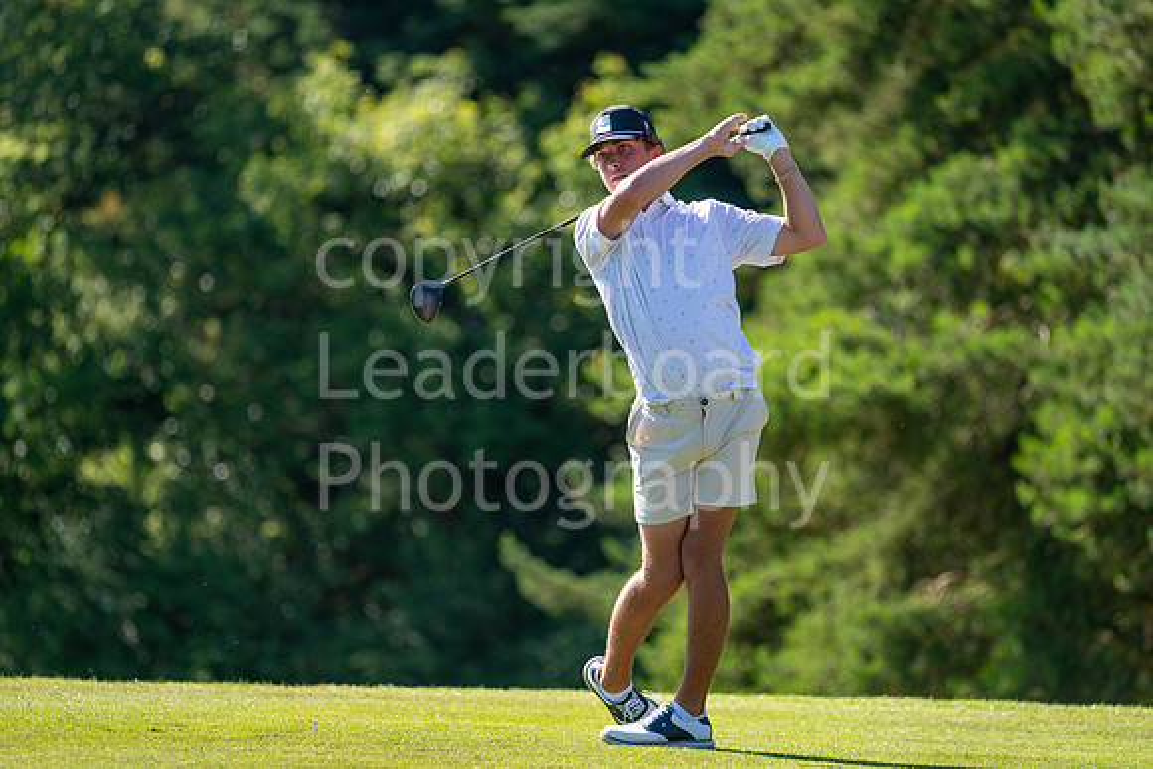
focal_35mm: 300
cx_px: 576
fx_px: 9610
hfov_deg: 6.9
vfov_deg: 4.6
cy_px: 384
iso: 250
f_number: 4.5
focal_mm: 300
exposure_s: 1/1000
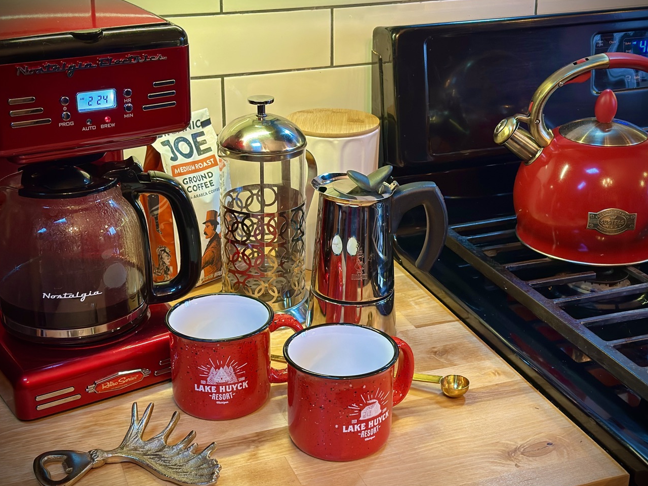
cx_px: 333
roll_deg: -1.9
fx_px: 1011
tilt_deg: -23.0
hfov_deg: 35.5
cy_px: 237
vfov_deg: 27.0
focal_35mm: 54
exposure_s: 1/60
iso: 250
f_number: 1.78
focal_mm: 6.86
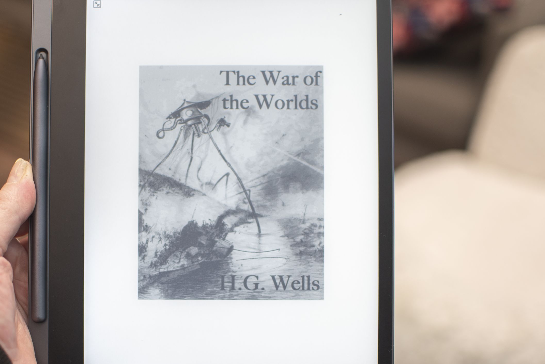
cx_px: 190
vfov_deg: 21.5
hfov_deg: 31.7
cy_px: 230
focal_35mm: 63
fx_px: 954
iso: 100
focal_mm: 35
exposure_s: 1/60
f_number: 1.8
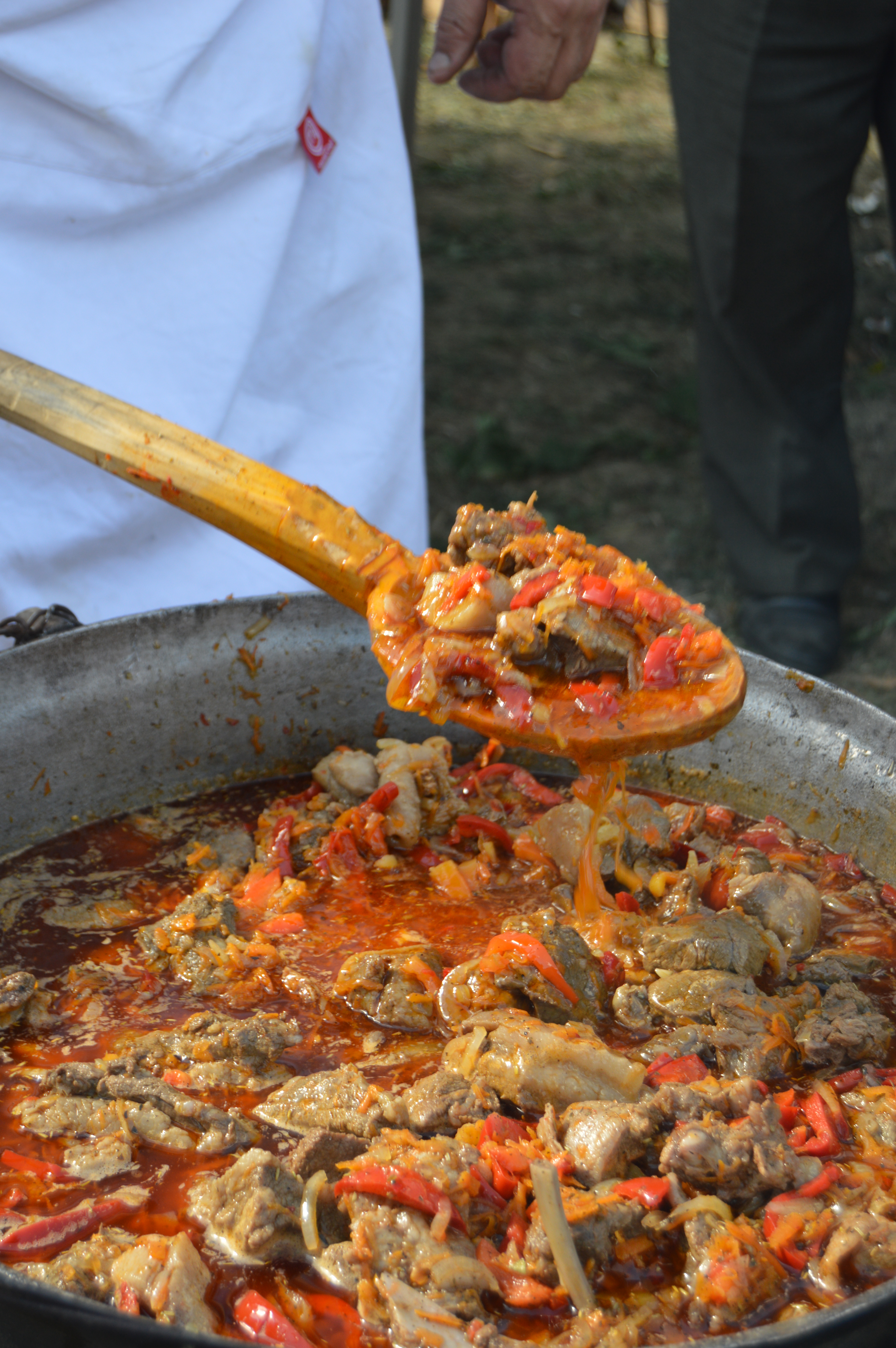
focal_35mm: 63
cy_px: 674
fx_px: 2356
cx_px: 448
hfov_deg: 21.5
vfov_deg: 31.9
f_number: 5.6
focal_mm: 42
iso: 180
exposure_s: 1/125
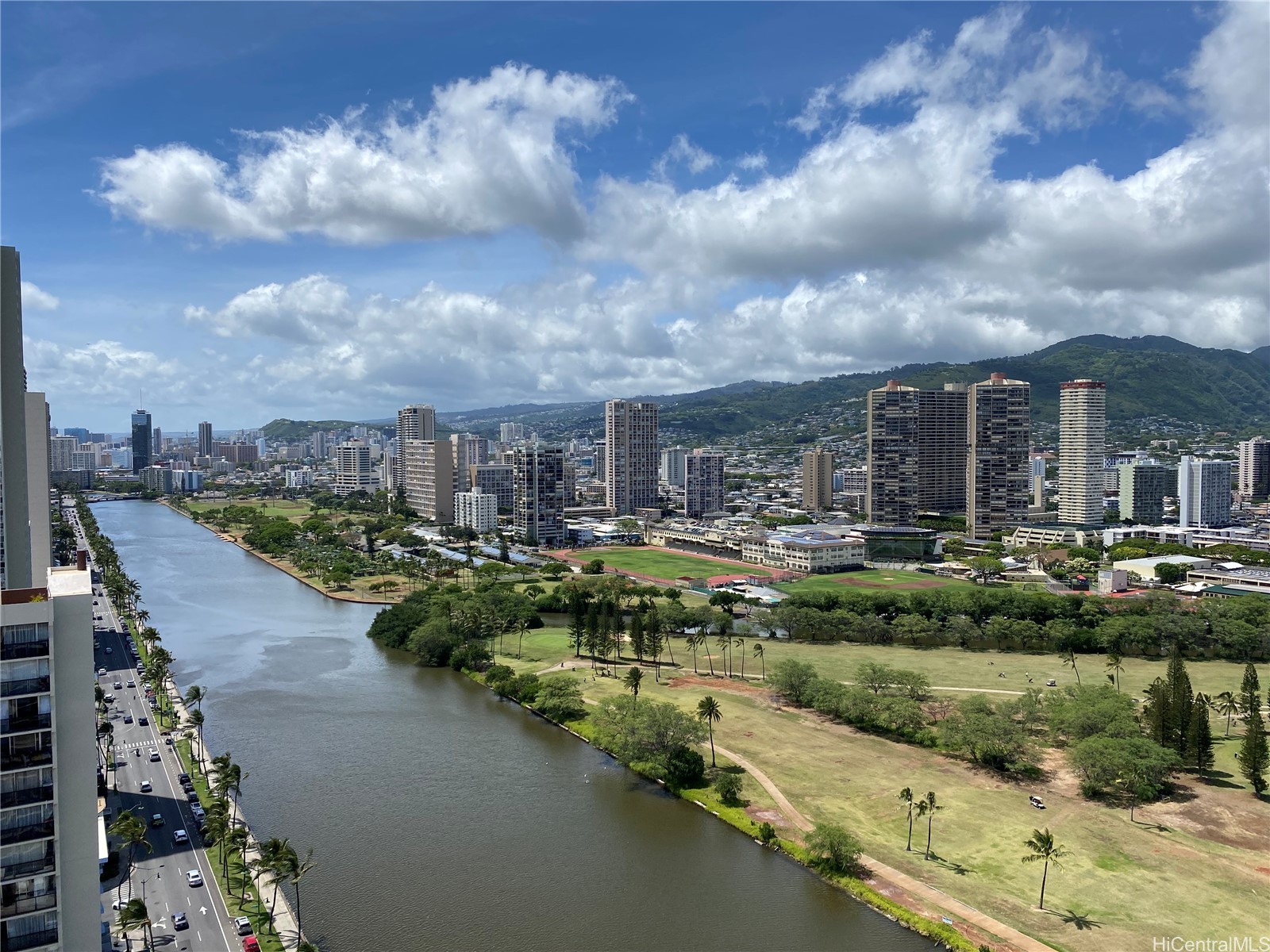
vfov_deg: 53.1
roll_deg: +0.1
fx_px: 954
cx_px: 635
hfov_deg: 67.3
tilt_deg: -3.0
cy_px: 476
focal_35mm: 26
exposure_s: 1/4808
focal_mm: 4.25
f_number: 1.8
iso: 32
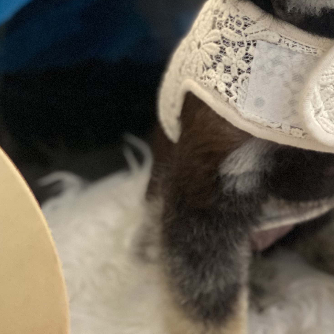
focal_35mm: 127
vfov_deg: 13.6
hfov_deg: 13.6
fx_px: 1386
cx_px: 301
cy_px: 8
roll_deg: +1.3
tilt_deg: -23.8
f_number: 2
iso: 400
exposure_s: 1/40
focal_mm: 6
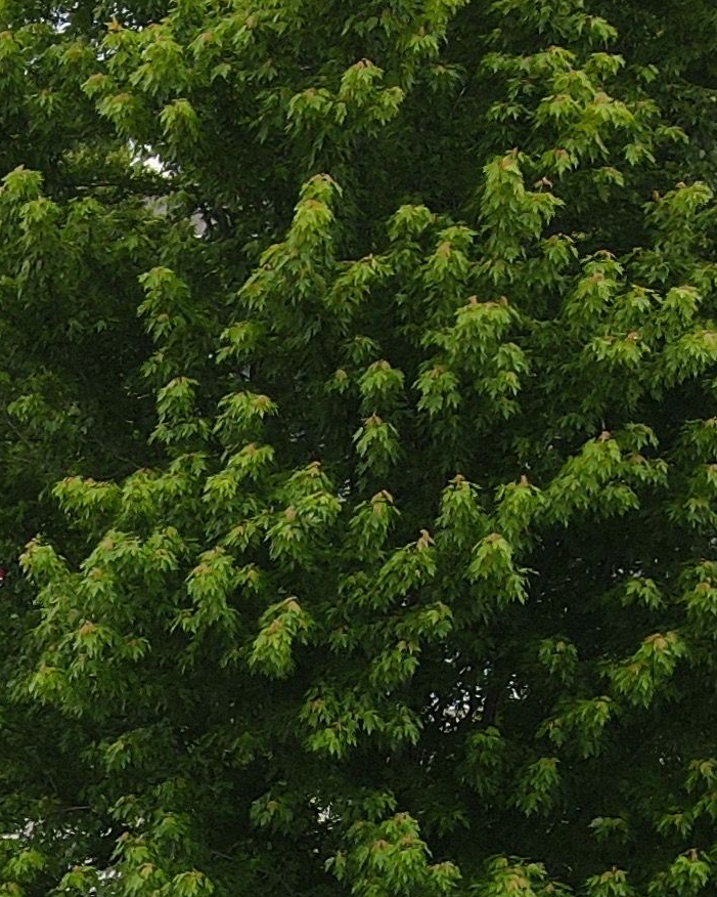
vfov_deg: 16.4
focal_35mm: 107
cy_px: 1348
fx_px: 2838
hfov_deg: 13.4
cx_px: -412
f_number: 2.8
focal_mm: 4.5
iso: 100
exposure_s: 1/60
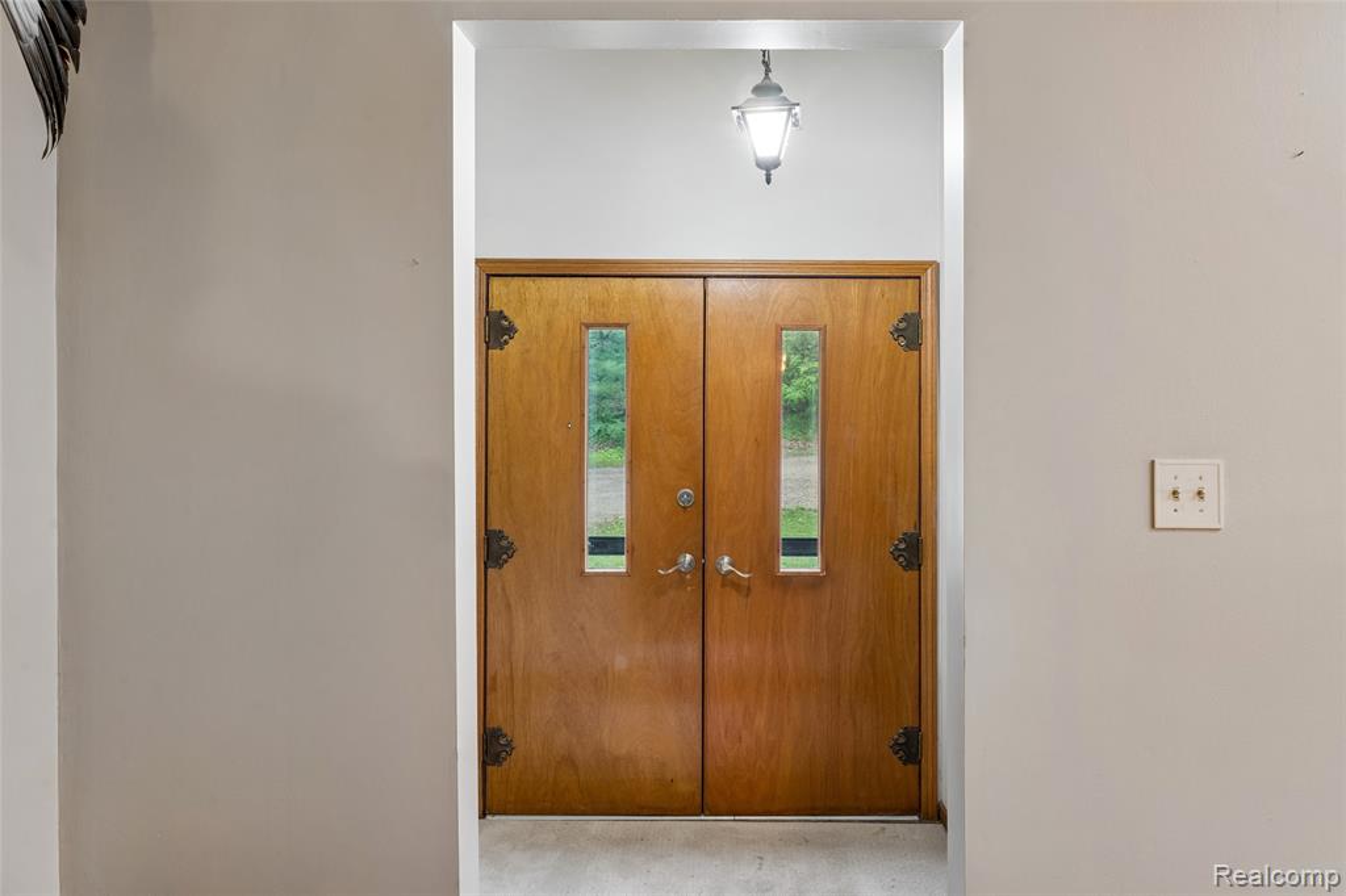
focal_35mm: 20
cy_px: 448
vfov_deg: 62.2
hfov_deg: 84.3
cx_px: 673
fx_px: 744
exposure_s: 1.3
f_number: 13
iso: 400
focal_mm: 19.9
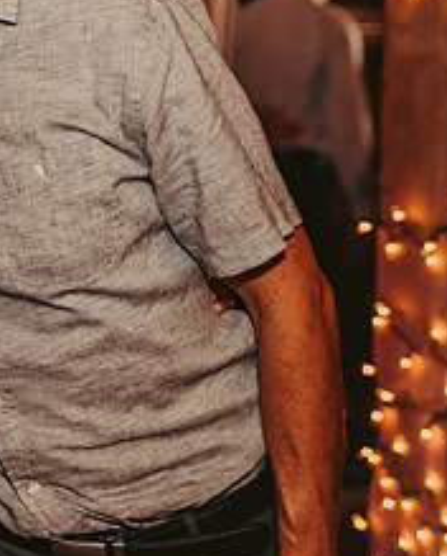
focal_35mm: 129
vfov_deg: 14.8
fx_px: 2127
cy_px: 149
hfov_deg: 11.6
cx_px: -180
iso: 1250
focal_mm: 52
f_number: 2.8
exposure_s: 1/125
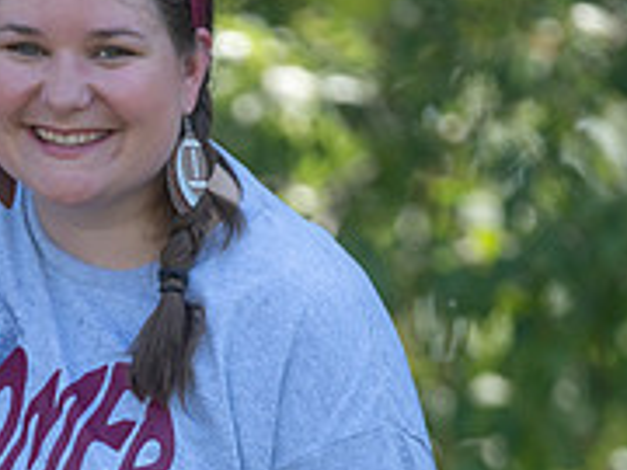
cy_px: 479
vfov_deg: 2.5
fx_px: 10578
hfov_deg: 3.4
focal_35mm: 584
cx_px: 7
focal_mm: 184
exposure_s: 1/400
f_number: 2.8
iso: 100
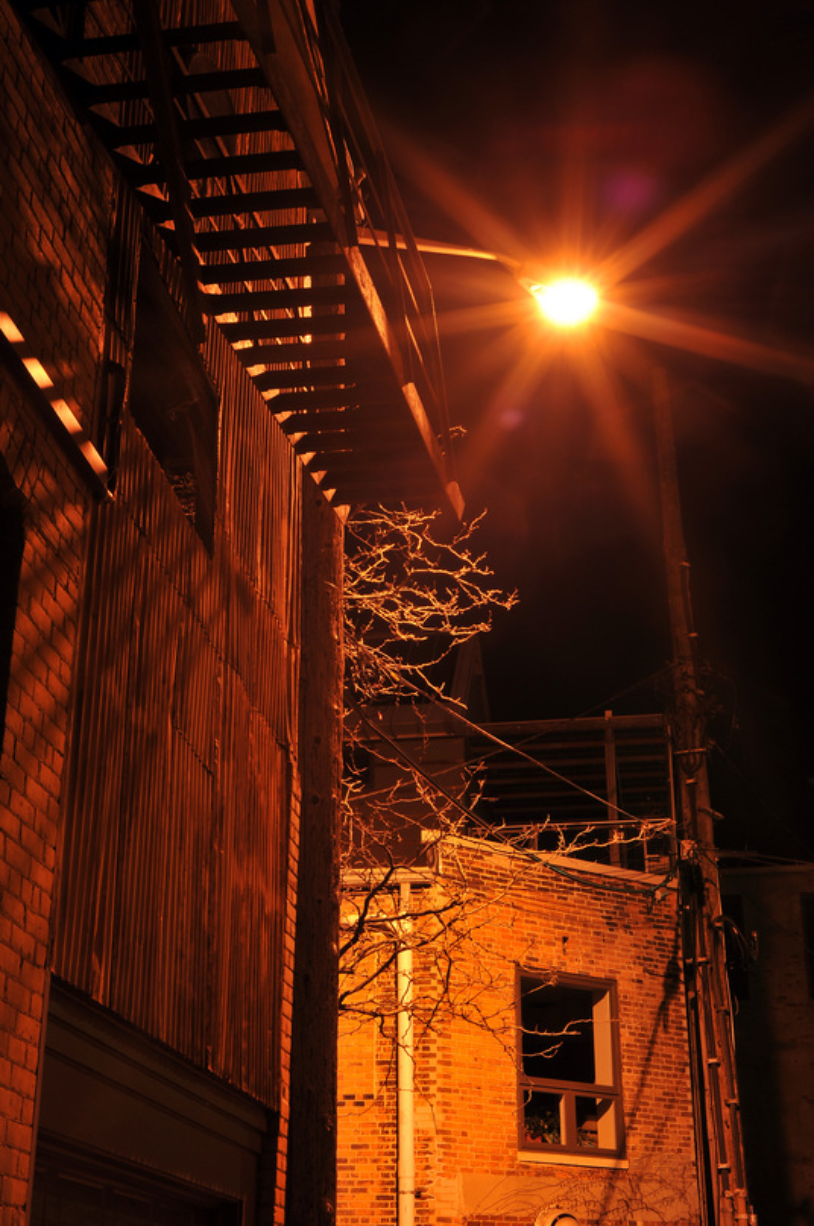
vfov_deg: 39.6
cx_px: 407
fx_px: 1700
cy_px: 613
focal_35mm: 50
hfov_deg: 26.9
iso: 200
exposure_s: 15
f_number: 22
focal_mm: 50
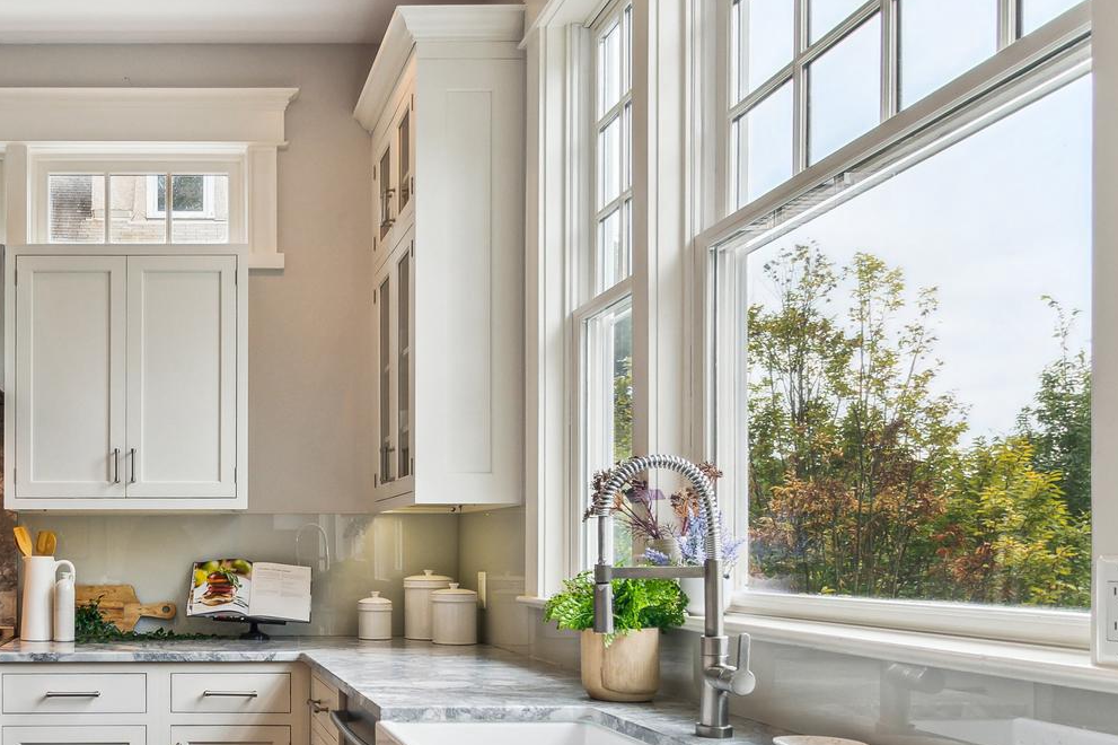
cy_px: 529
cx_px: 158
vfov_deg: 41.4
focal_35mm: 31
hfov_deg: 54.3
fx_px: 962
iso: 200
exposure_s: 1/8
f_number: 10
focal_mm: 10
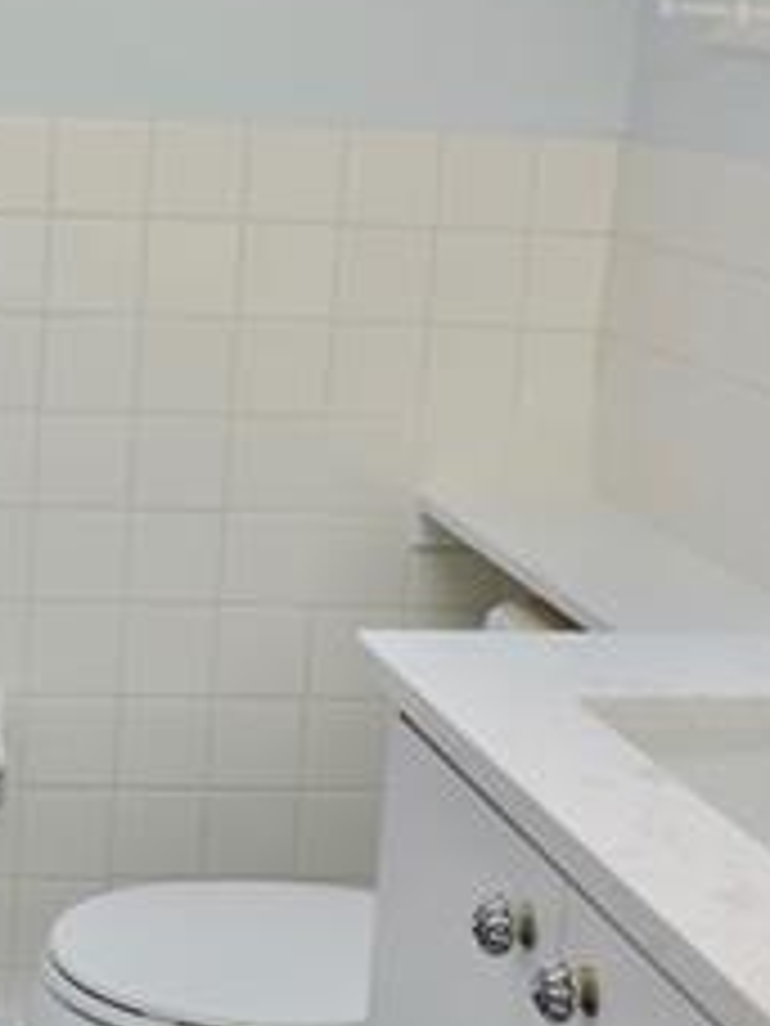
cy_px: 441
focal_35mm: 81
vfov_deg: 24.1
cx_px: -140
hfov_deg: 17.4
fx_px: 2402
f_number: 3
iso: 100
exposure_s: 1/60
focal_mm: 4.3
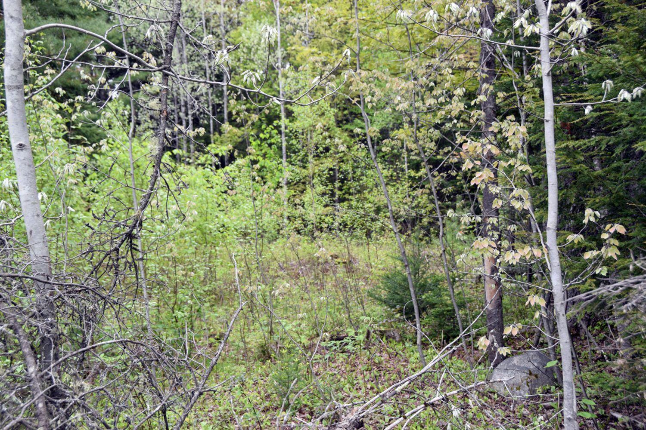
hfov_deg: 37.9
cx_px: 323
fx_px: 942
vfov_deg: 25.8
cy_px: 215
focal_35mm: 52
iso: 400
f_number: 7.1
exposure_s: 1/200
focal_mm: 35
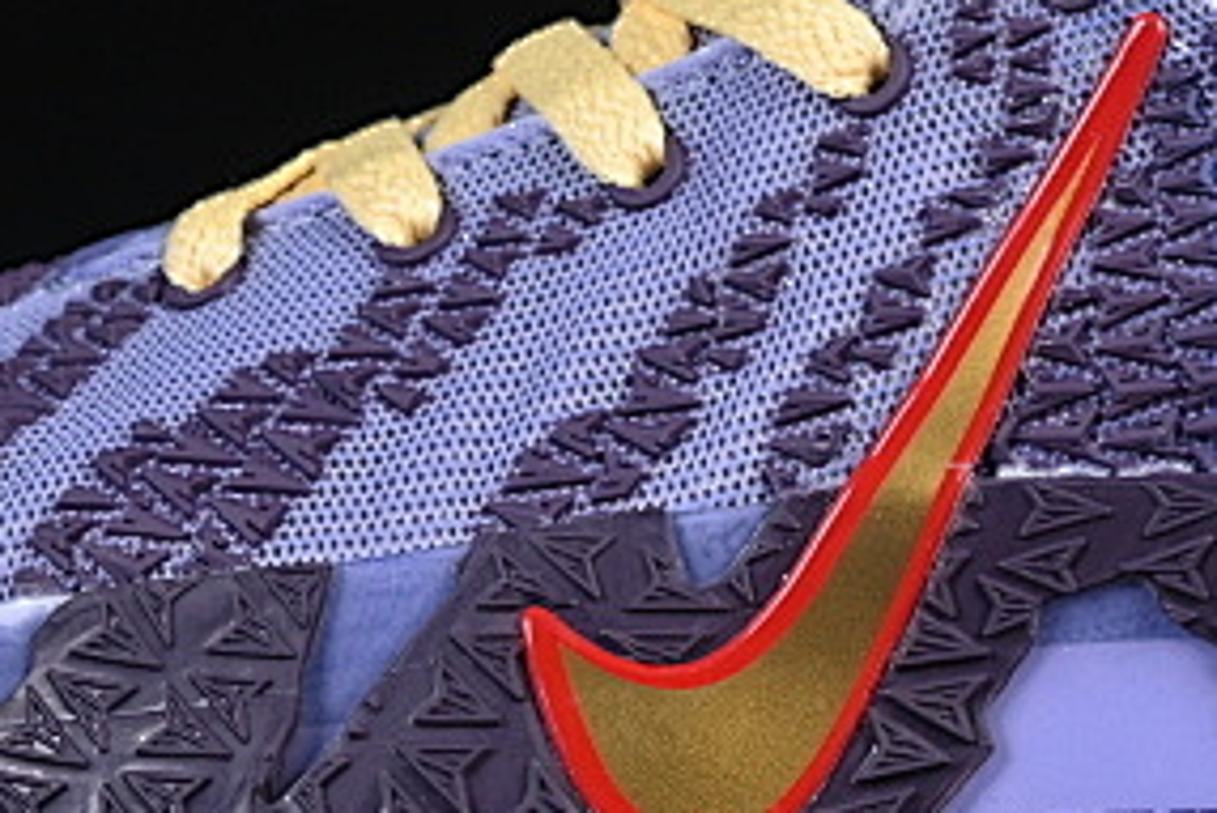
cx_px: 979
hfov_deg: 7.3
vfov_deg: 4.9
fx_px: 9571
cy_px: 47
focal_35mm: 283
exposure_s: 1/80
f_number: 7.1
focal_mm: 50
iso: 160
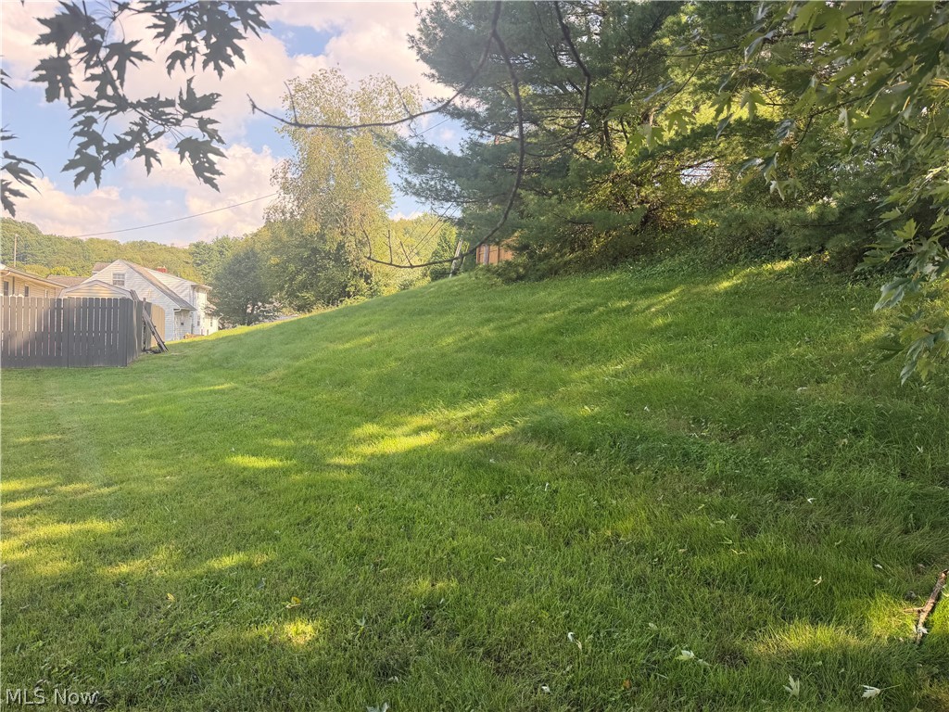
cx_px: 474
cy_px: 356
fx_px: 658
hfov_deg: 71.6
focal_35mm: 24
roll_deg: -2.7
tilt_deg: -0.5
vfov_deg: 56.8
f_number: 1.78
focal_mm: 6.76
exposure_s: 1/467
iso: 80
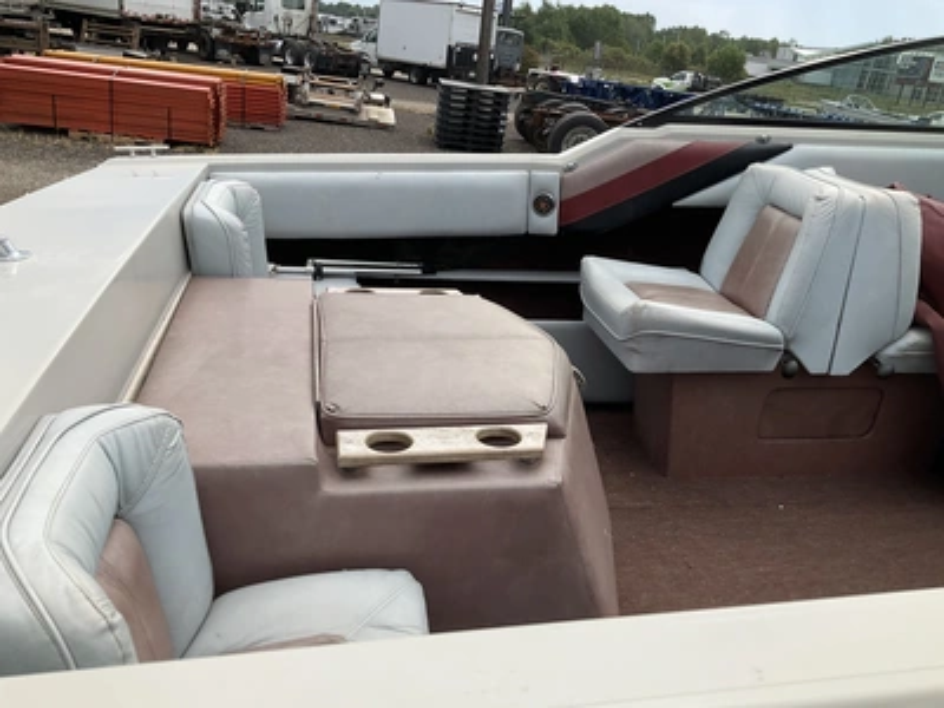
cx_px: 472
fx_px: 791
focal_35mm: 29
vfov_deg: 48.2
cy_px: 354
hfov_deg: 61.7
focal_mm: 3
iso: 25
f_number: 1.8
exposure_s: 1/719
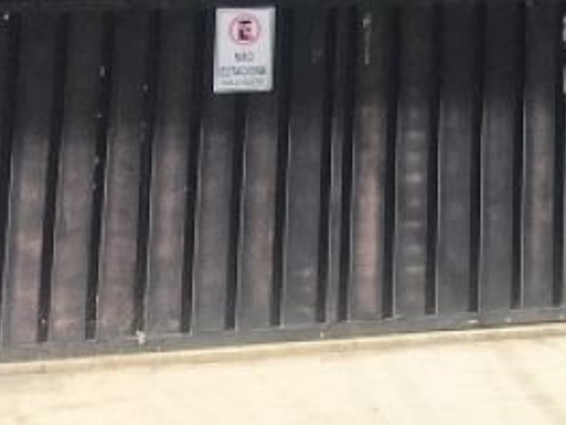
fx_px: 2290
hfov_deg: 13.3
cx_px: 833
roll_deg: +0.5
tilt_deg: +11.0
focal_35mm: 140
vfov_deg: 9.7
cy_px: -481
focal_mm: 4.15
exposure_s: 1/785
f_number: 2.2
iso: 25
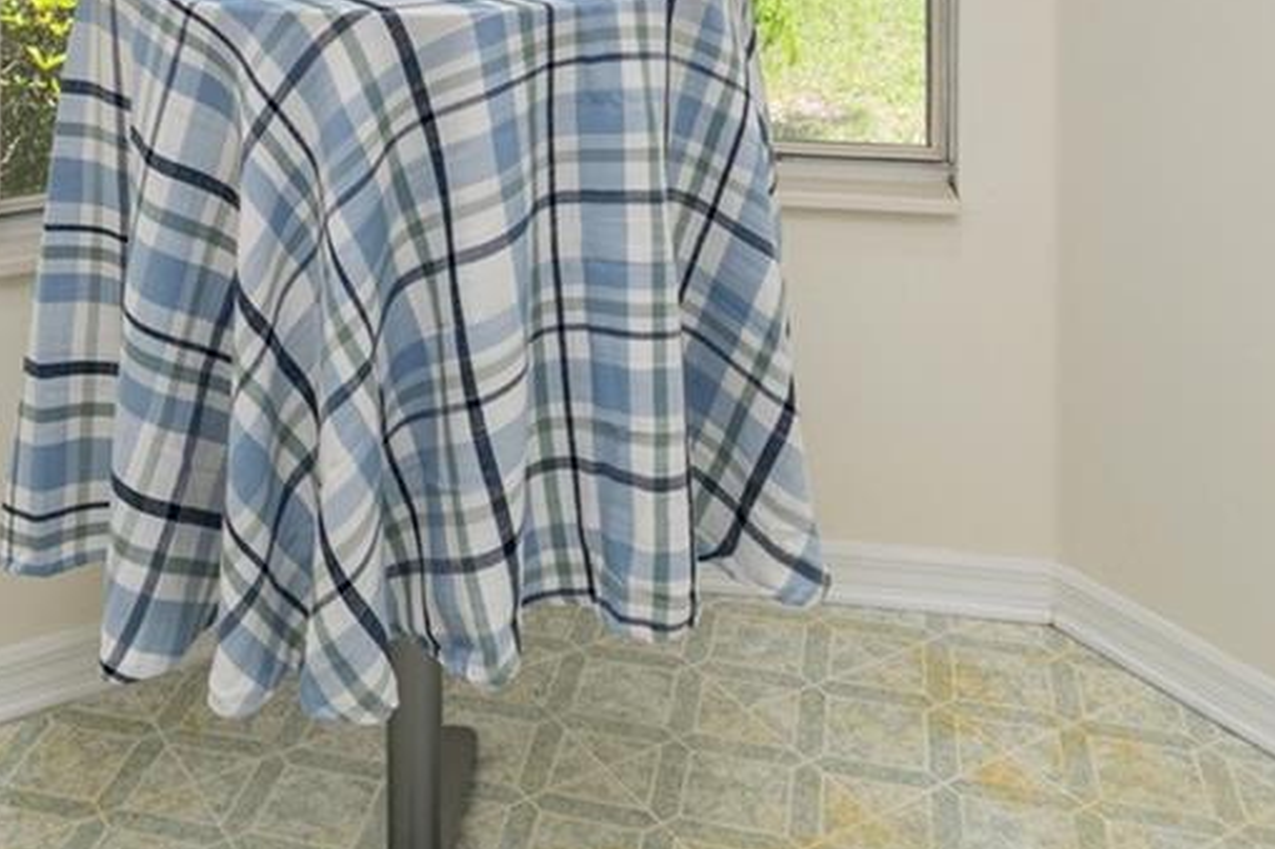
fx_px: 1558
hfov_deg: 43.9
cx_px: 421
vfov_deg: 25.2
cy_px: -326
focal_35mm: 44
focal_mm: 14
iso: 320
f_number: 7.1
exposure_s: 1/8
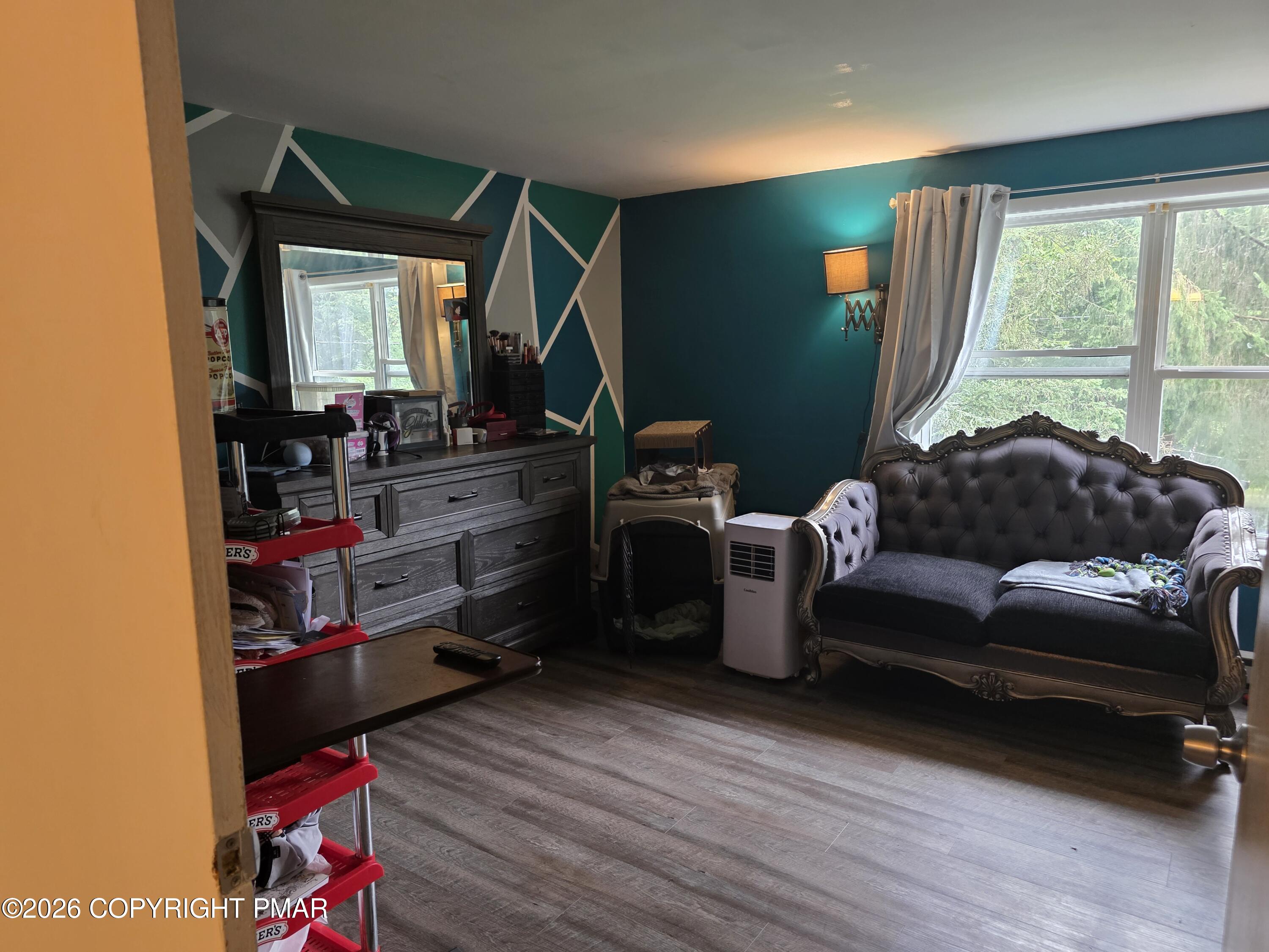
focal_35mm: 23
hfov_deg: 73.9
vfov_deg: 58.9
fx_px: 843
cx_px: 634
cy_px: 476
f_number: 1.7
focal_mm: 6.3
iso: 400
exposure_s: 1/120
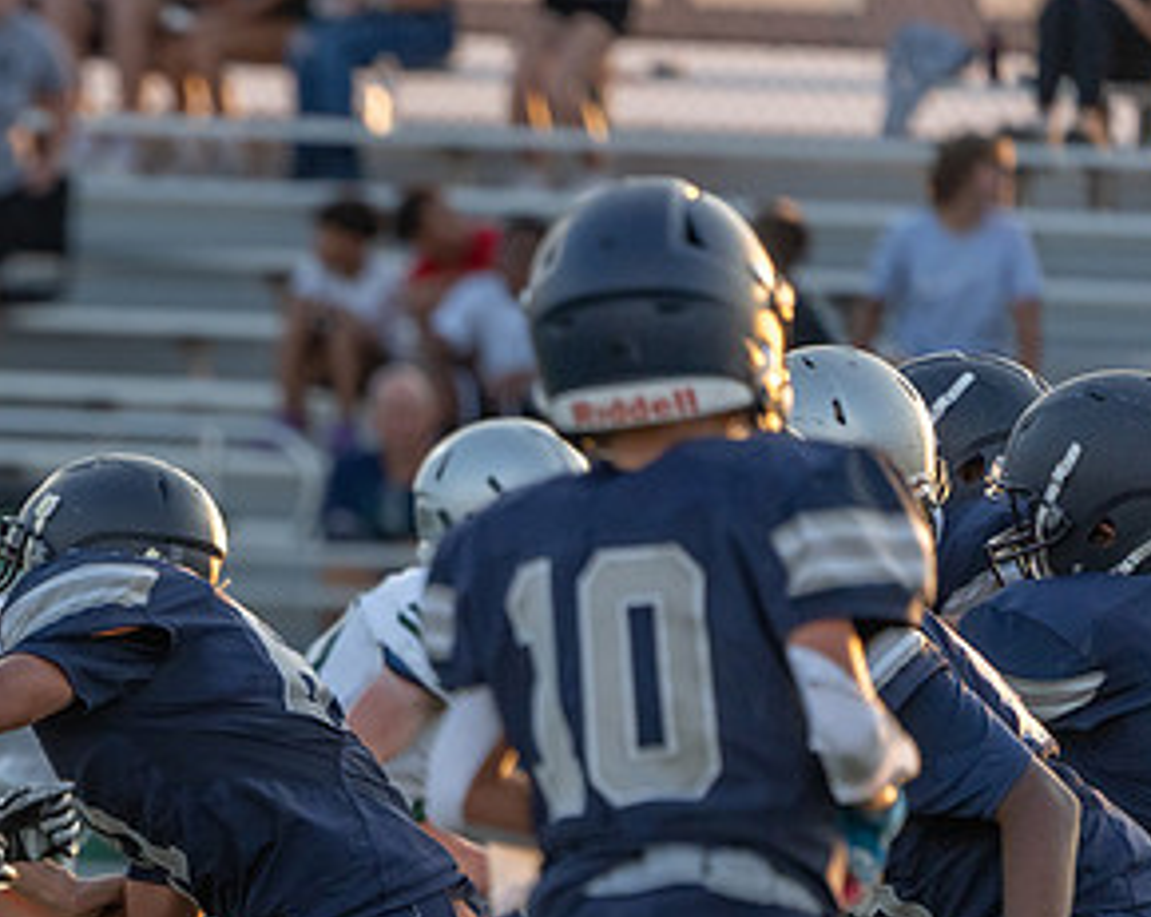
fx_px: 27989
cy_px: 892
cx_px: -173
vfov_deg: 1.9
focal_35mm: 823
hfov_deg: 2.4
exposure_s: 1/1000
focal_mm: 370
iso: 1250
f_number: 5.6
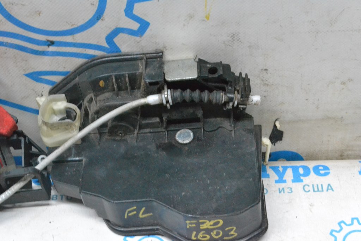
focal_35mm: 68
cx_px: 180
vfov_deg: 20.2
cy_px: 120
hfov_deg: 29.9
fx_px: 677
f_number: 13
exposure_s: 1/80
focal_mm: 45
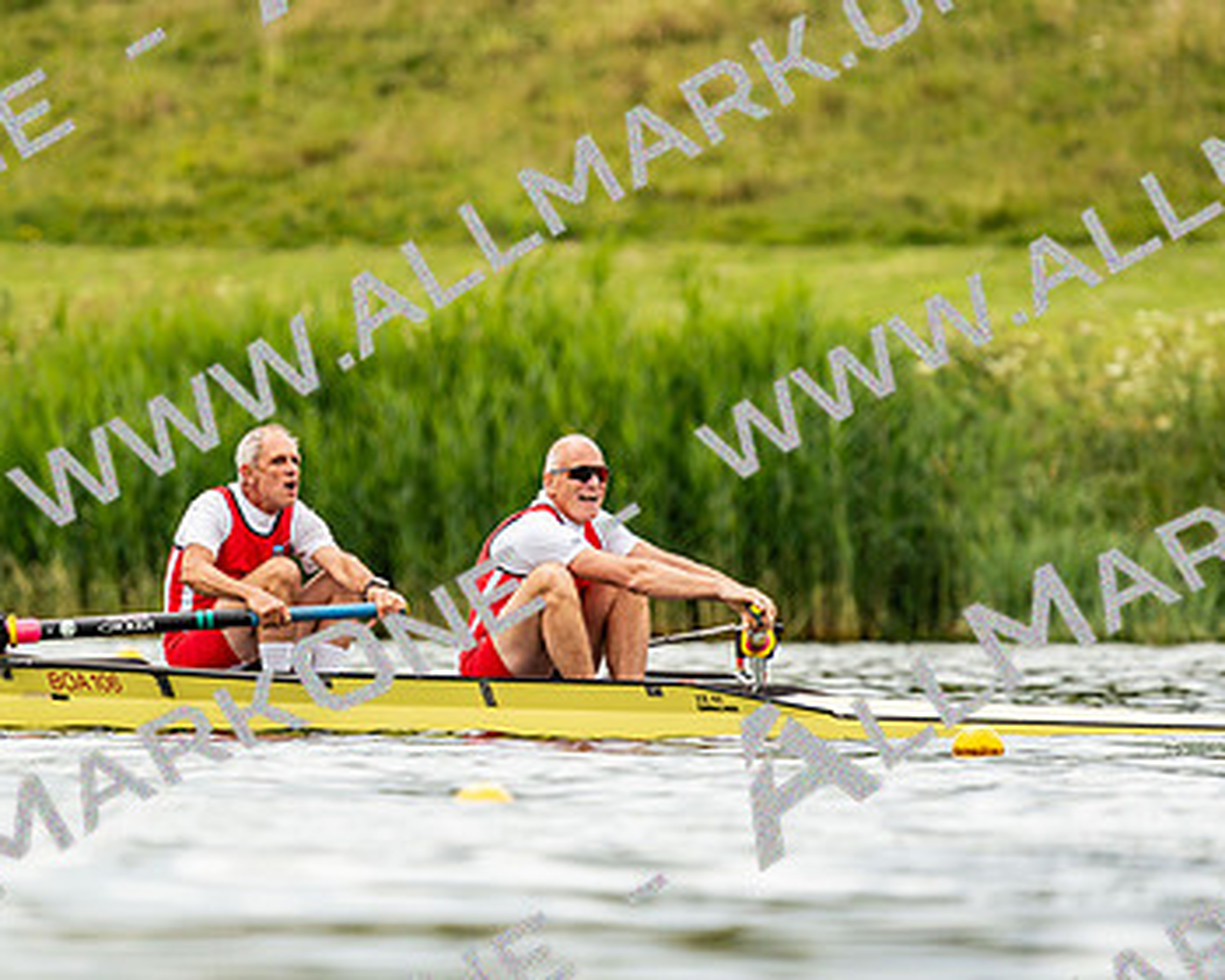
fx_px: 33862
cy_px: 537
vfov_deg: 1.7
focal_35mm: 934
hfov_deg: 2.1
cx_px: 441
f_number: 6.3
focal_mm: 600
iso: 500
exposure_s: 1/2000
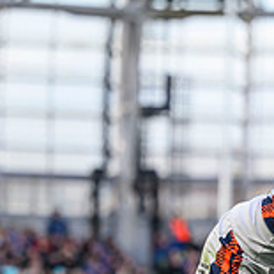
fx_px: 4576
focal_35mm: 511
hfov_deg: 3.4
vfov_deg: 3.4
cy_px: 295
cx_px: 438
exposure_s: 1/1600
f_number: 3.5
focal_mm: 140
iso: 1250
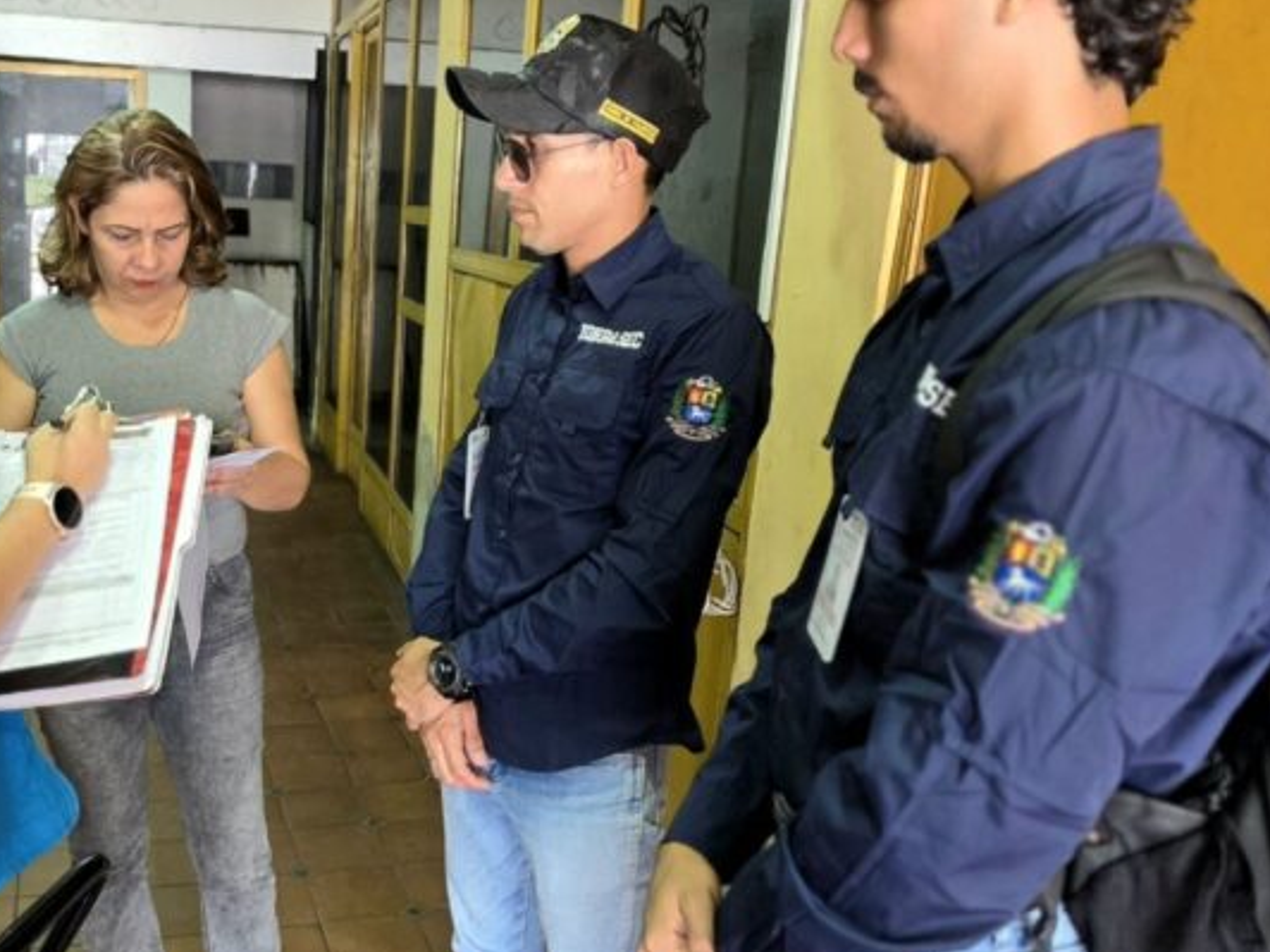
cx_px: 406
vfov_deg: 54.9
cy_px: 492
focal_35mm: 25
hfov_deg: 67.2
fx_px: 917
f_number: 1.9
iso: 250
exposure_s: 1/60.2
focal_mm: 2.2
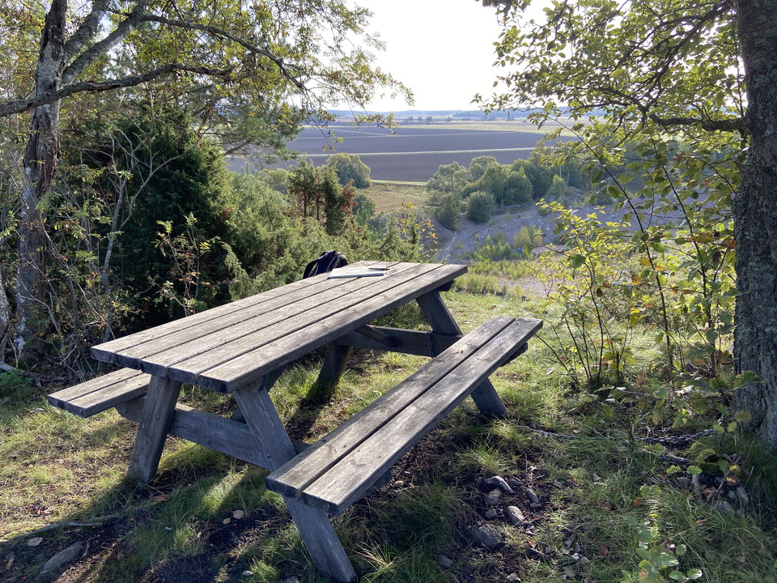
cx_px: 388
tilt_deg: -17.2
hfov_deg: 67.3
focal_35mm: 26
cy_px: 292
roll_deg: +0.2
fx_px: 584
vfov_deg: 53.1
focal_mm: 4.25
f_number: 1.8
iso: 32
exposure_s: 1/460
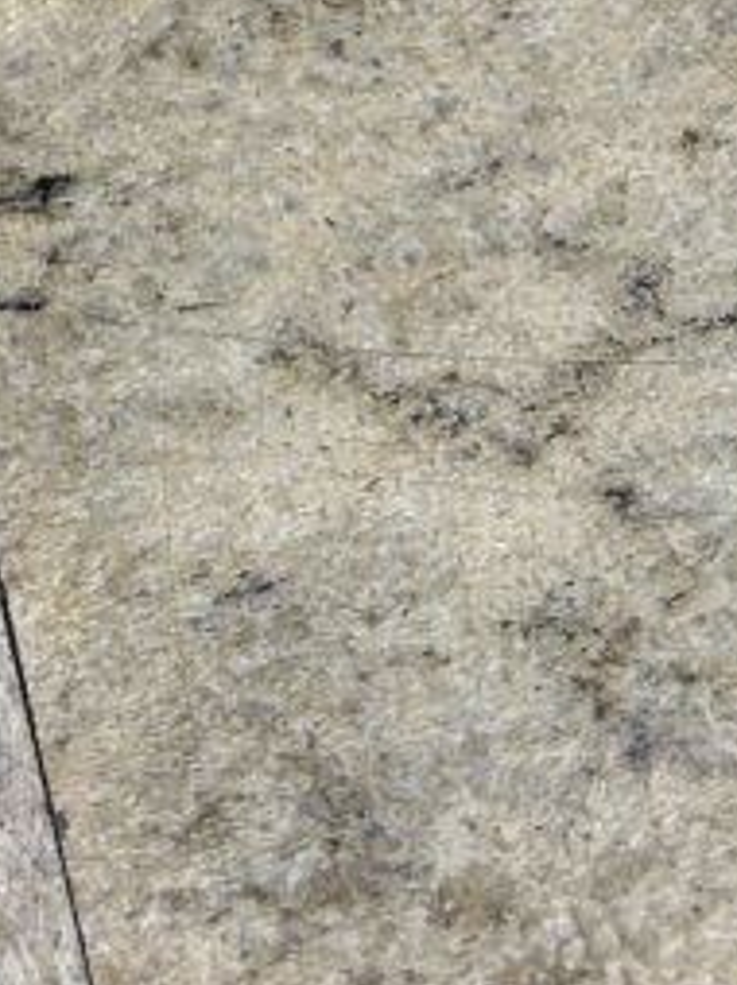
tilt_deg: -82.8
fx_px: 3498
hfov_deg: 11.8
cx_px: -128
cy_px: -865
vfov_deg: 14.0
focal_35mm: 123
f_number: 1.5
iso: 80
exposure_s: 1/100
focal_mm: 5.7
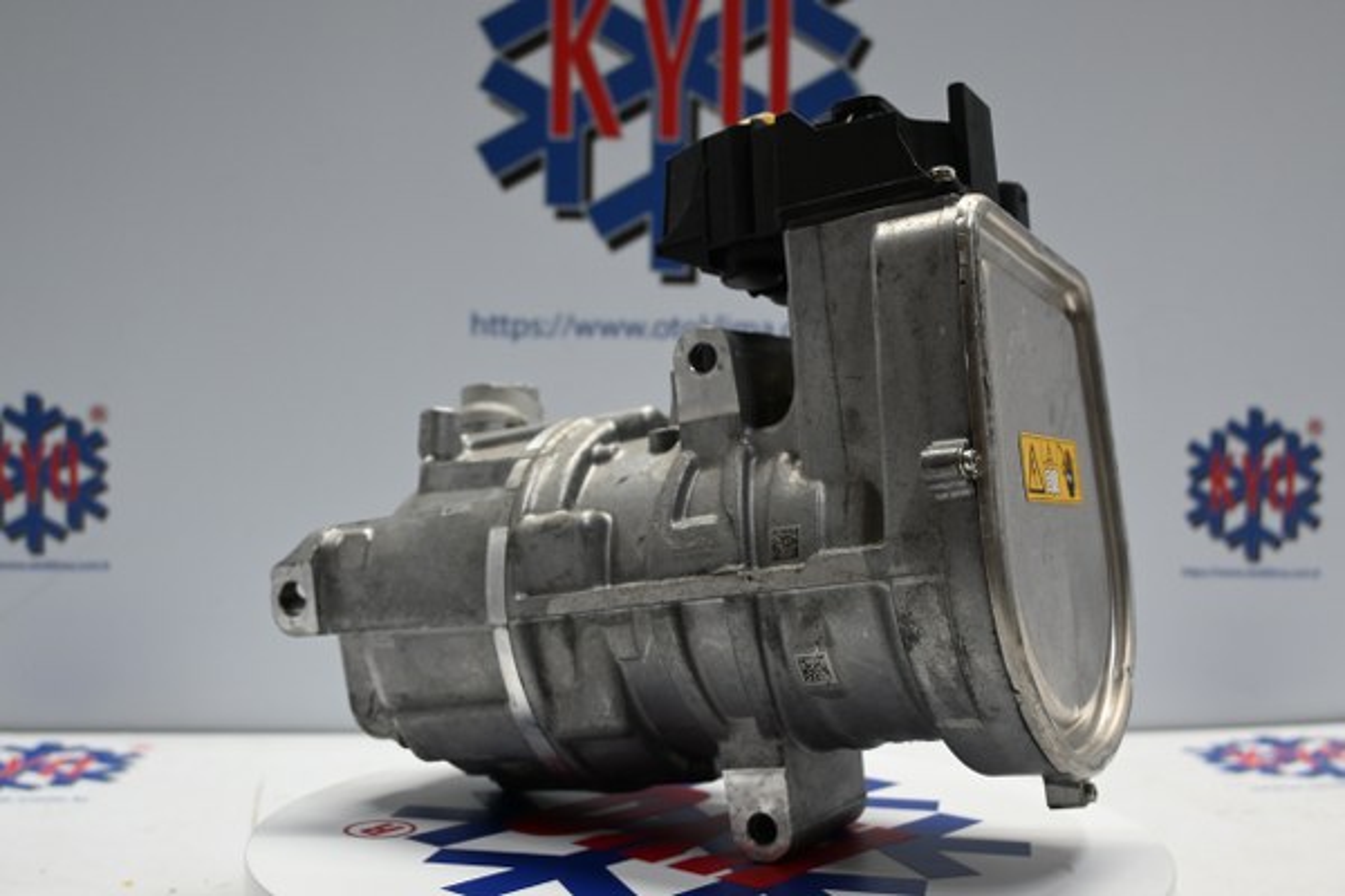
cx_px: 672
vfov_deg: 32.4
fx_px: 1541
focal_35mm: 41
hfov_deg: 47.2
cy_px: 448
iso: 400
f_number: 4.5
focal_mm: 27.5
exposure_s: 1/40
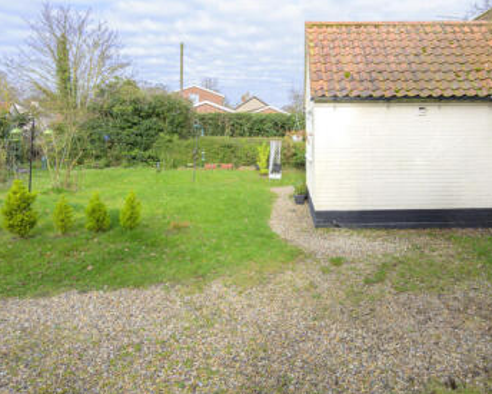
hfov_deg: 67.2
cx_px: 304
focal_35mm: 25
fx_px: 364
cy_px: 128
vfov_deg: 55.5
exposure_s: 1/80
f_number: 9
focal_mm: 14
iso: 160
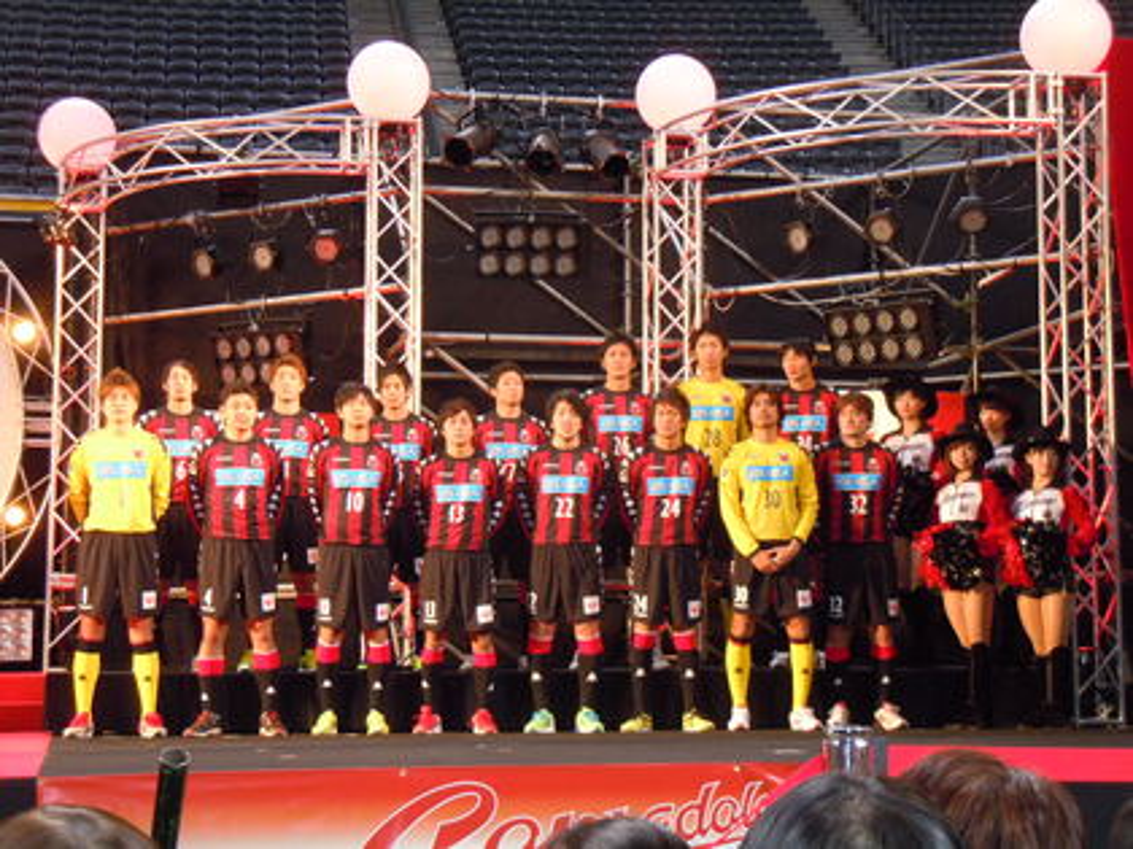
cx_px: 566
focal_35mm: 68
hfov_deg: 28.6
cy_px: 424
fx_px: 2226
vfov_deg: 21.6
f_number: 4.1
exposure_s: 1/40
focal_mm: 12.2
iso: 500
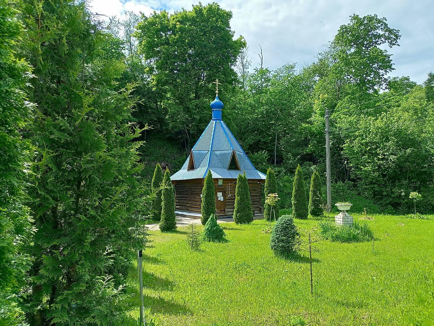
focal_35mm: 28
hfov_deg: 63.4
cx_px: 217
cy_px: 163
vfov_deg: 49.7
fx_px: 351
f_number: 1.8
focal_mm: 4.69
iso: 112
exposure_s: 1/1475
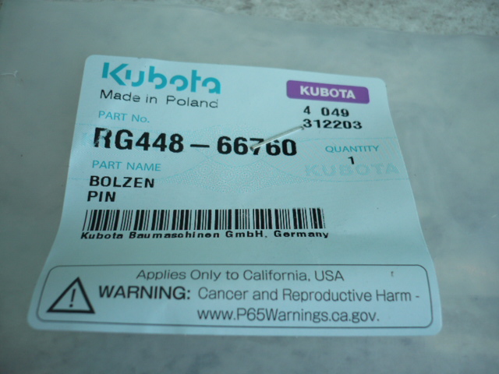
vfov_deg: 40.7
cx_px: 250
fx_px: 505
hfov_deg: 52.6
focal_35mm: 35
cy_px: 187
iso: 100
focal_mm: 5.8
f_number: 2.8
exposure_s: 1/80
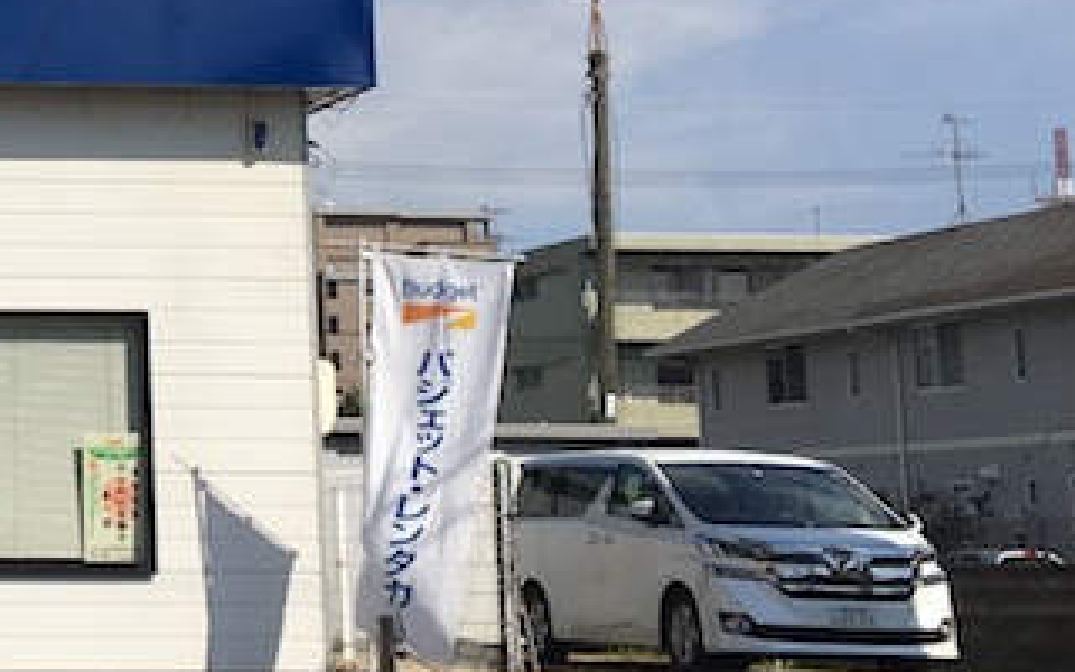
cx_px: -457
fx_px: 2813
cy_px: 138
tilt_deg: +9.4
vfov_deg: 13.6
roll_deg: +0.1
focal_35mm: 96
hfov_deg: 19.3
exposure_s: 1/2747
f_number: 2.2
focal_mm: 4.15
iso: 25
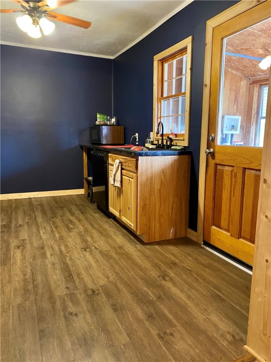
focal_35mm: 26
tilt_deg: -9.3
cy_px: 181
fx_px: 271
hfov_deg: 53.1
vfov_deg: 67.3
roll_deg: -0.9
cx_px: 136
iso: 500
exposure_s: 1/30
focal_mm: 4.25
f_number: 1.8
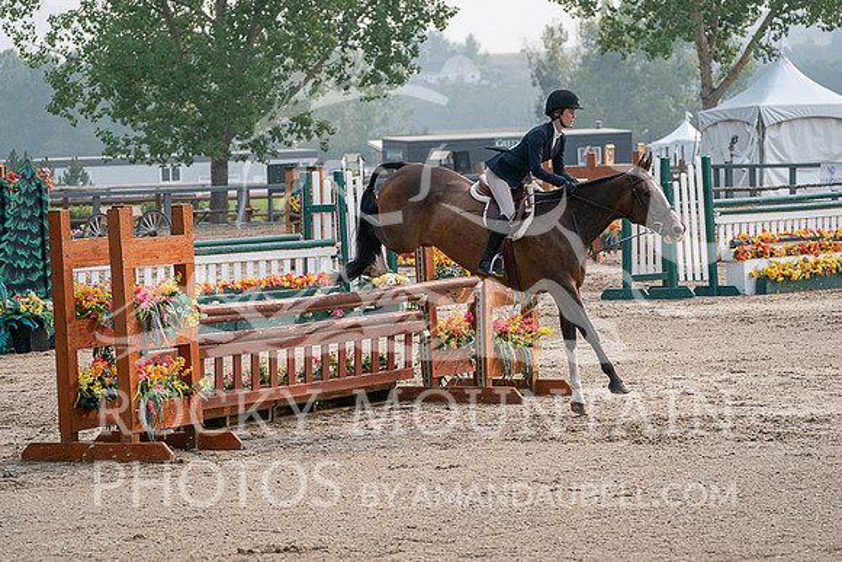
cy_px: 281
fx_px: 3603
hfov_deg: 13.3
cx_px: 421
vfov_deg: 8.9
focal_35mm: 154
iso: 500
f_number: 5.6
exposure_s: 1/1000
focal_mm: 154
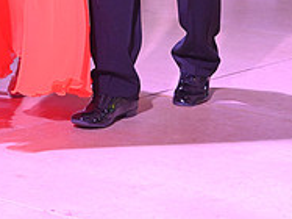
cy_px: -188
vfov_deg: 7.4
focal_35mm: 194
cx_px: 118
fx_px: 1635
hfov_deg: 10.2
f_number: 6.3
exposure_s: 1/320
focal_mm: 65
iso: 5000
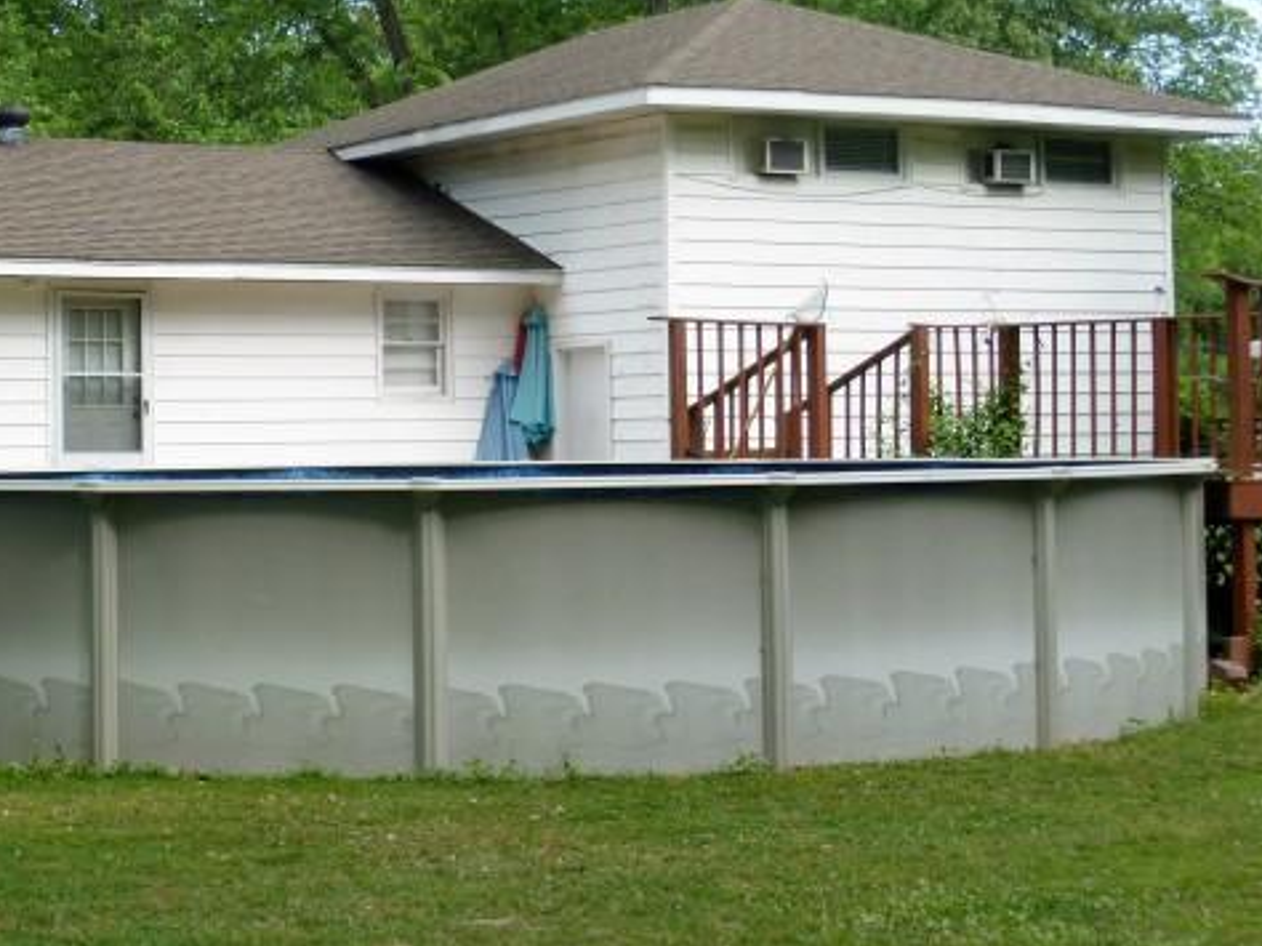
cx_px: 455
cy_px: 312
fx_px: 2879
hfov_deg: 24.6
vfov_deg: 18.6
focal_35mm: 79
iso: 100
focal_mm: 6.9
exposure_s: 1/250
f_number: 3.9
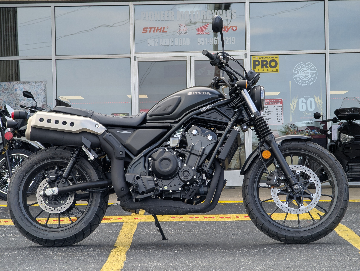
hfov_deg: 18.5
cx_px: 180
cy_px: 136
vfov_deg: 14.0
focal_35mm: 106
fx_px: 1104
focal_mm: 19
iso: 42
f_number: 3.5
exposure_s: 1/161
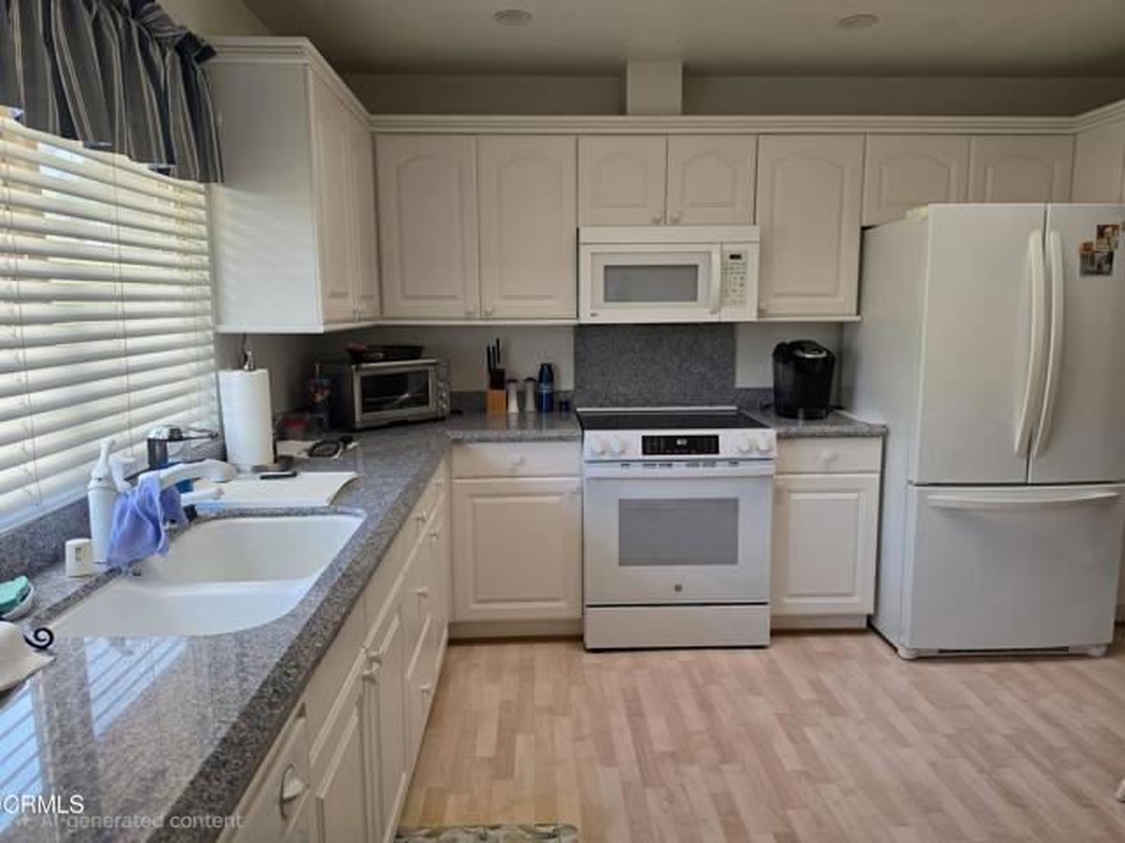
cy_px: 422
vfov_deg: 58.9
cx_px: 562
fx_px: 747
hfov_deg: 73.9
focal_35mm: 23
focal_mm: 6.5
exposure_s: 1/182
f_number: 1.4
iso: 125
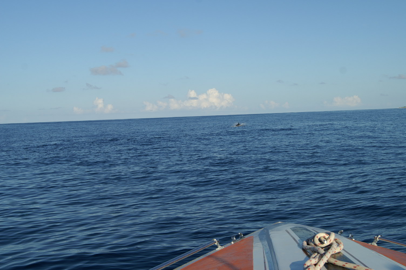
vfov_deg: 25.7
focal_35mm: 52
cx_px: 203
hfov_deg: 37.9
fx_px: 592
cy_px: 135
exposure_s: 1/500
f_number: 9
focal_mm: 35
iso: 100
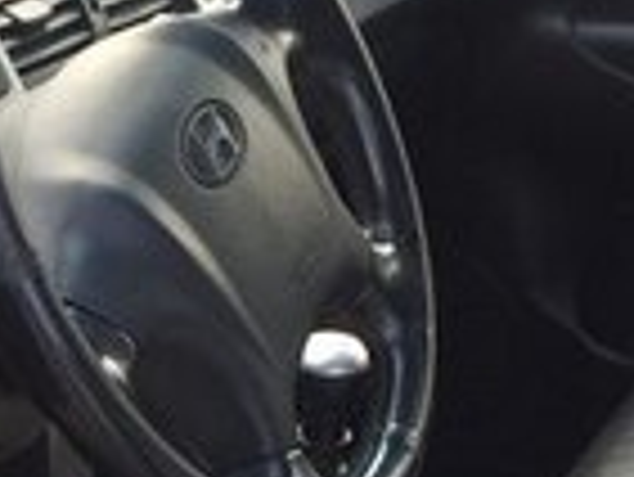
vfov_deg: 10.3
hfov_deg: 14.1
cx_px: -103
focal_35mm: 136
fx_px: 2493
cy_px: 830
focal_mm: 4.15
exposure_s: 1/163
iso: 32
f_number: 2.2
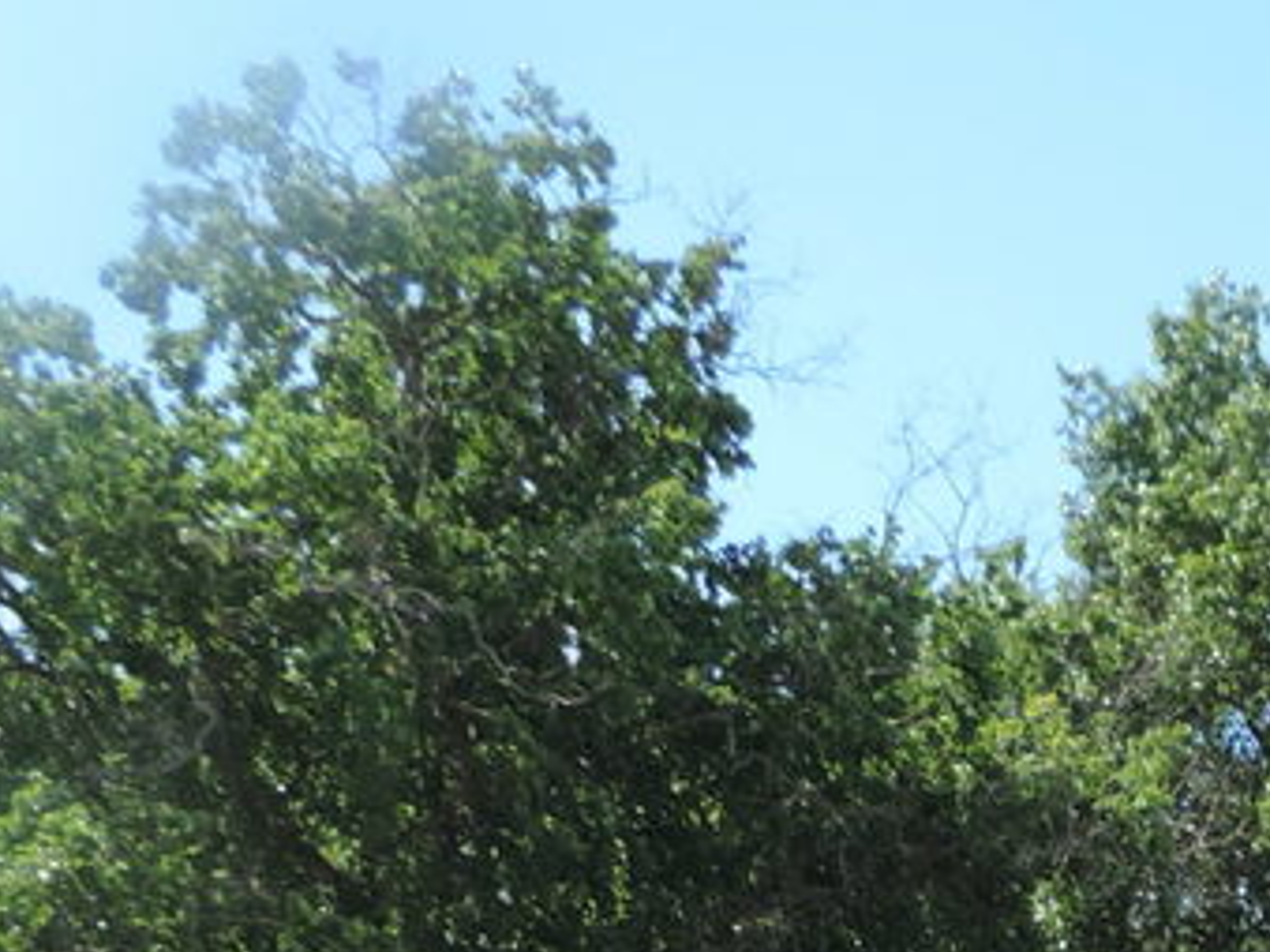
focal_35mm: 102
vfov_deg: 13.3
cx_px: 1536
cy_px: 1630
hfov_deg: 18.3
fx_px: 3741
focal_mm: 4.3
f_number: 3
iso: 80
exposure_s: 1/500
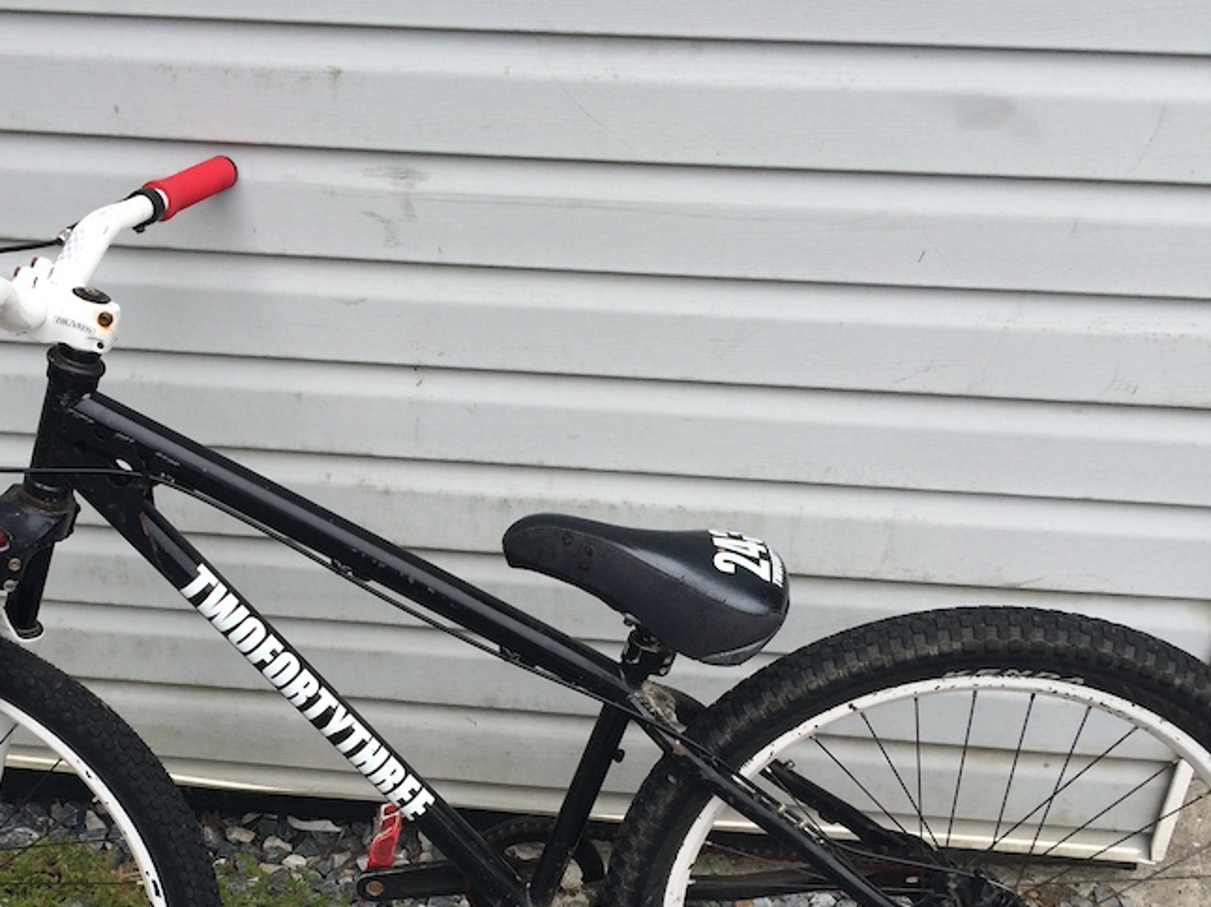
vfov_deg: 30.8
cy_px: 703
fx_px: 1609
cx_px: 471
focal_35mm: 46
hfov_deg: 41.0
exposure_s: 1/383
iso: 32
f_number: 2.2
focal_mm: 4.15
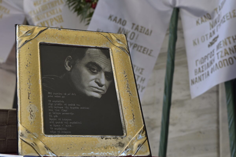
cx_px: 118
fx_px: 400
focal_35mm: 61
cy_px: 78
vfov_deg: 22.3
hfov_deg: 32.9
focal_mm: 41
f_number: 8
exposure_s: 1/200
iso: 160
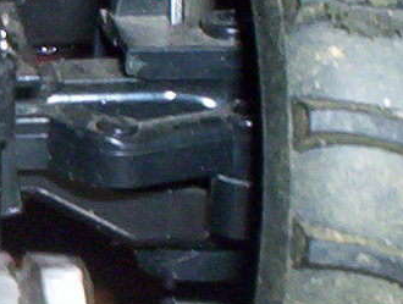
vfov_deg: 7.9
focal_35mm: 188
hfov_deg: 10.1
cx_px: -219
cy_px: 231
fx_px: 2193
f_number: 4.5
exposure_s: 1/60
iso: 140
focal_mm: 4.99
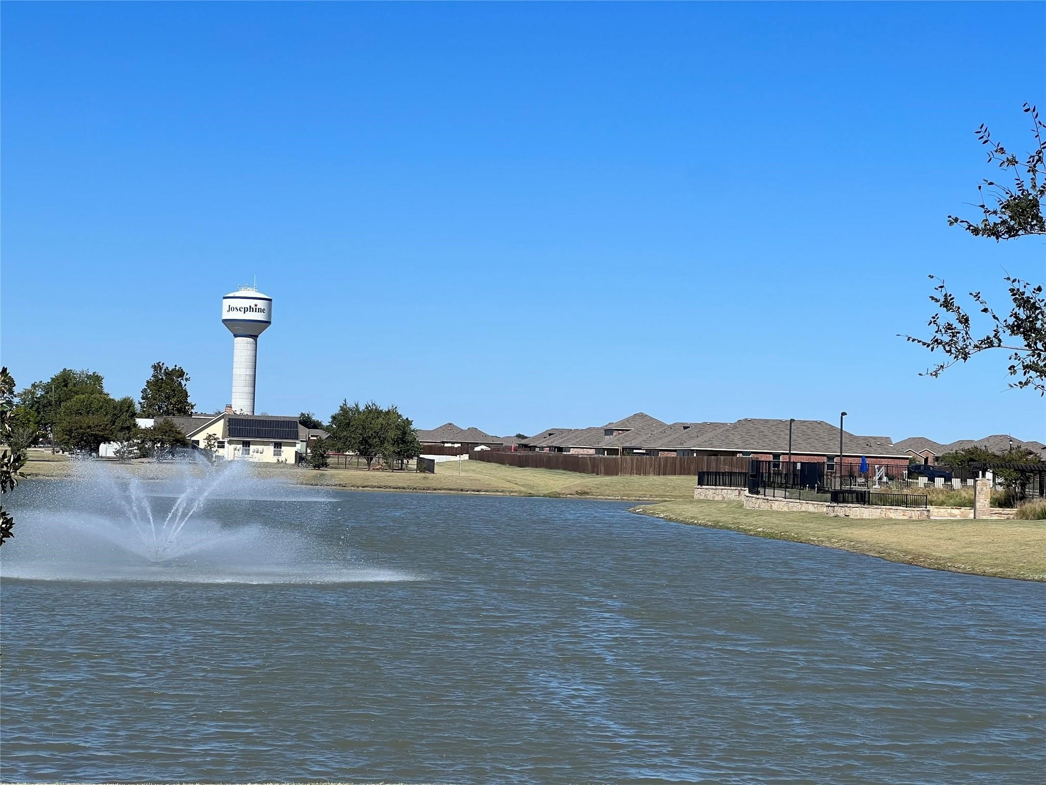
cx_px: 523
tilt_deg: +1.3
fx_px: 2327
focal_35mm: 77
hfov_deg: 25.3
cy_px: 392
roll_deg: -2.7
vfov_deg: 19.1
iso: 32
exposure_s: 1/1309
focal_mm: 9
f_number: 2.8
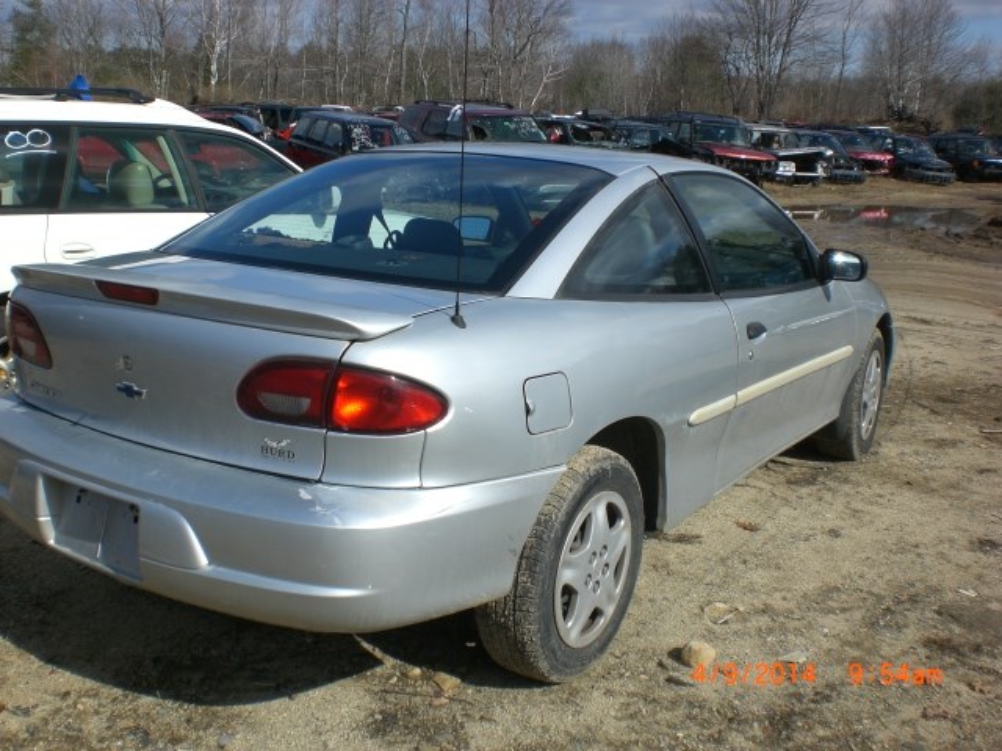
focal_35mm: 38
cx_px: 501
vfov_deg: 37.7
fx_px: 1100
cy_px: 376
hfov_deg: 49.0
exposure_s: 1/640
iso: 50
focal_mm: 6.3
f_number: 4.4
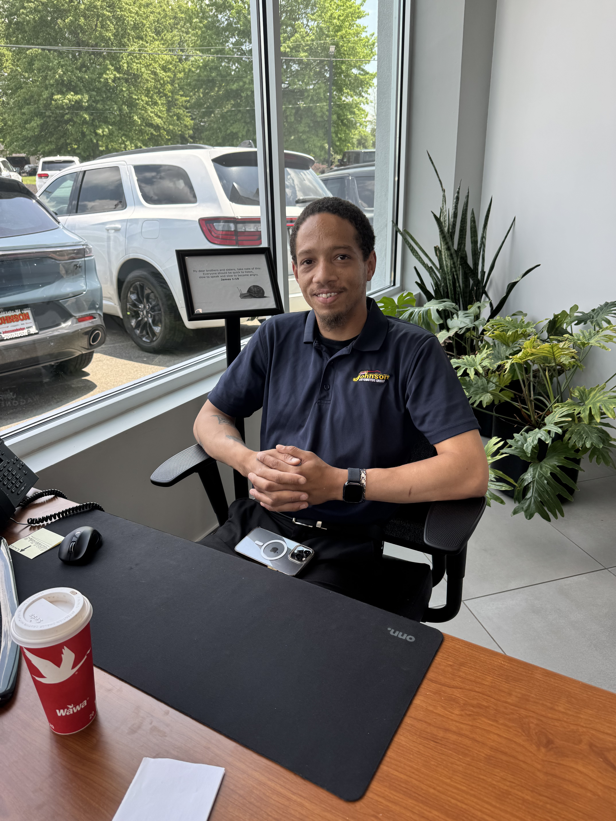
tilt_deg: -22.8
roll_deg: +0.1
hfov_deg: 56.8
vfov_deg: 71.6
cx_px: 308
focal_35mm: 24
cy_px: 410
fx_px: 569
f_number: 1.78
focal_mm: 6.76
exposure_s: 1/379
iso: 80
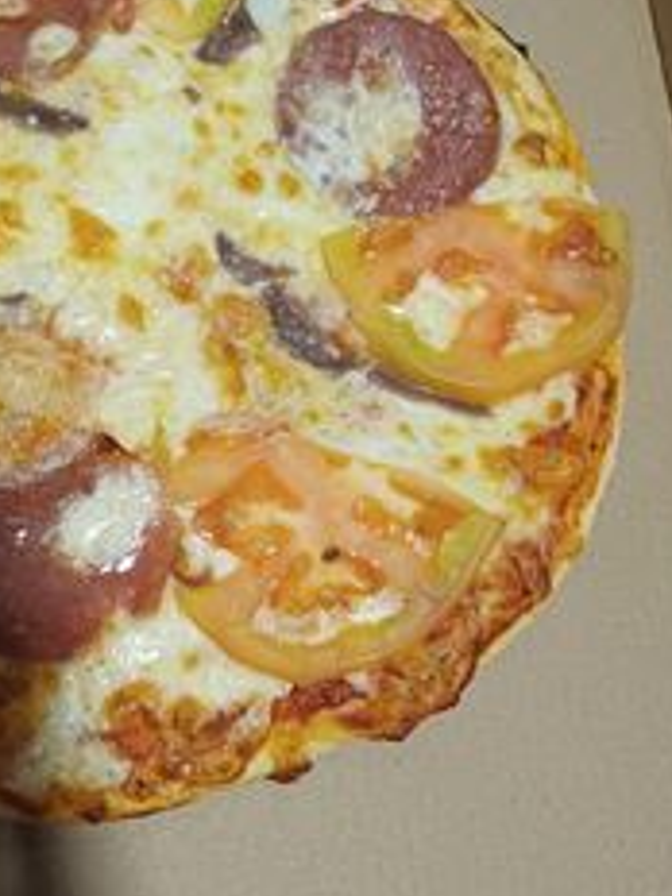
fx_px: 1191
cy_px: 361
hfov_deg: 30.5
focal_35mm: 46
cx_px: 104
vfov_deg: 41.1
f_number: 1.8
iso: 500
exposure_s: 1/25
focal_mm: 4.65
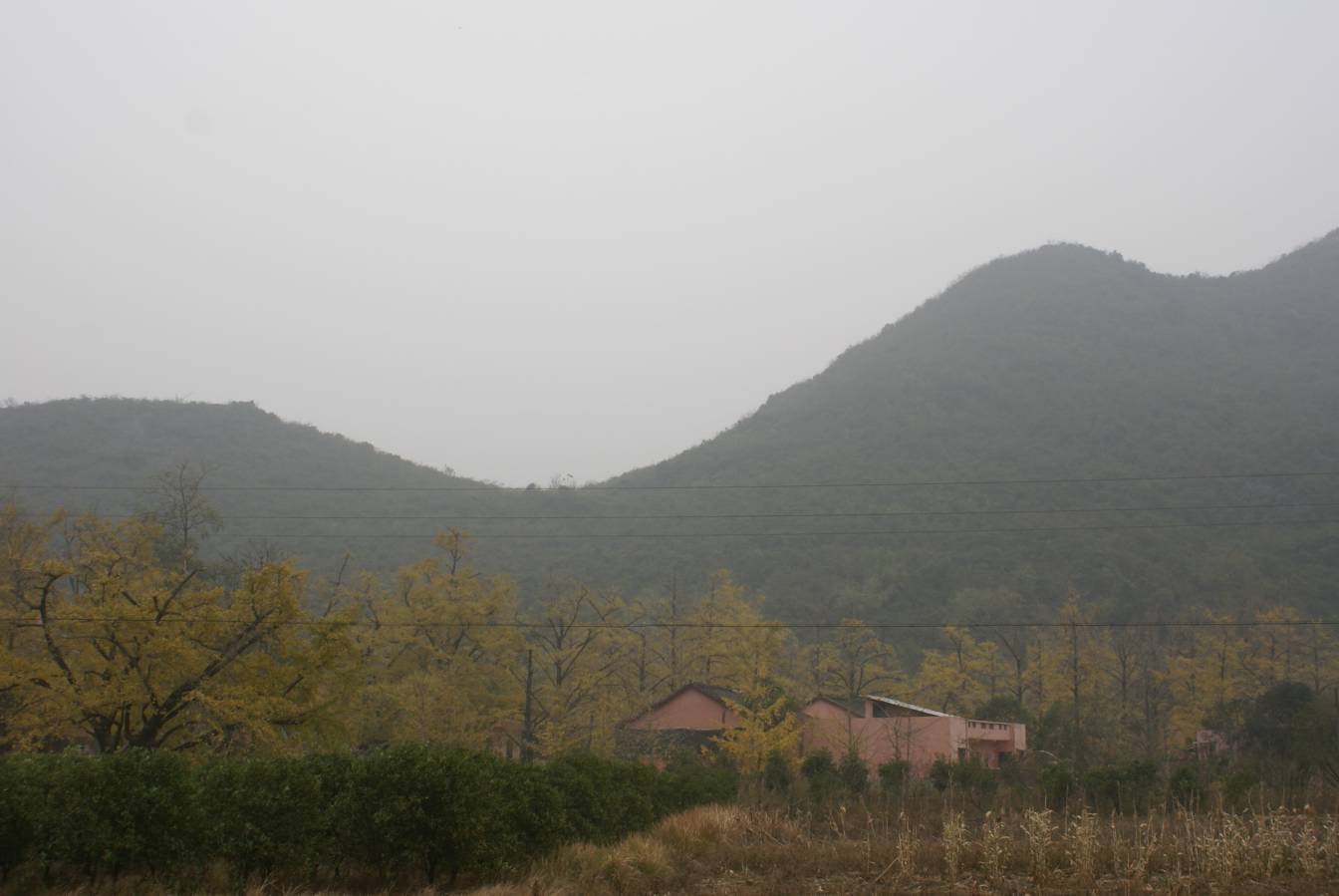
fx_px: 1675
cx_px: 670
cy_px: 448
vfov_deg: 29.9
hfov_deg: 43.6
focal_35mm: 45
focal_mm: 30
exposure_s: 1/100
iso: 100
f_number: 9
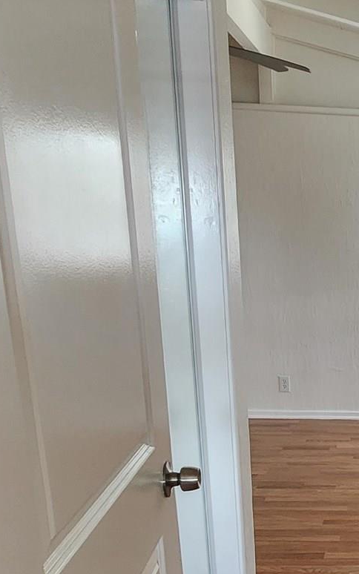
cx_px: 466
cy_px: 426
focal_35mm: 41
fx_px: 642
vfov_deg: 46.6
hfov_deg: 26.5
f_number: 2.2
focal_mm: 2.2
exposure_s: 1/40
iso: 400
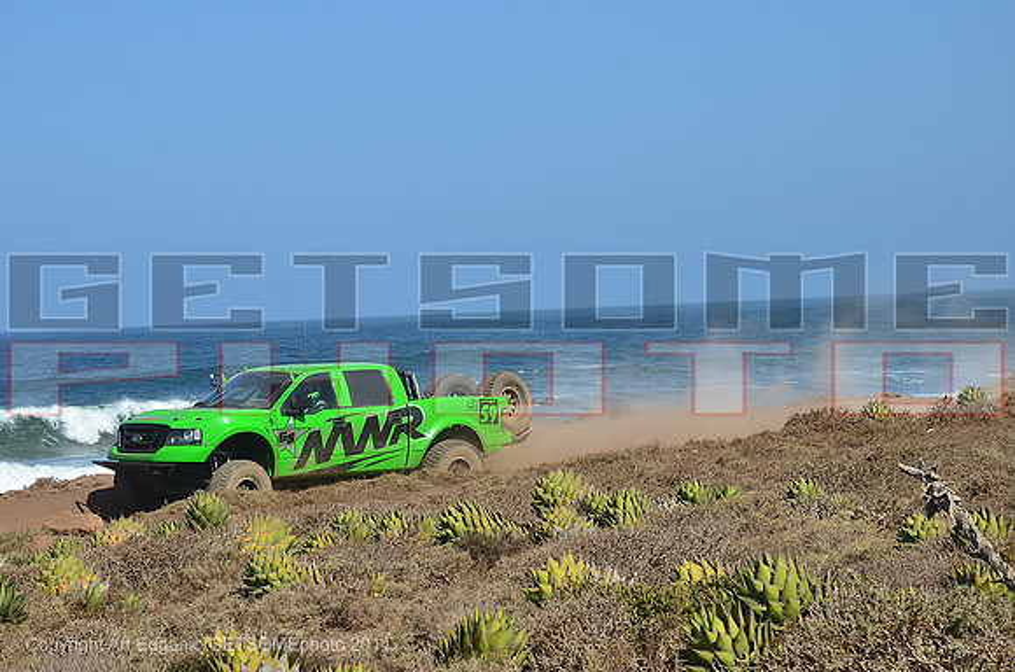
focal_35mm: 99
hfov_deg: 20.7
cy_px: 336
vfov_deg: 13.8
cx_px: 508
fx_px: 2785
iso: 200
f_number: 7.1
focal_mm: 66
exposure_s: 1/640
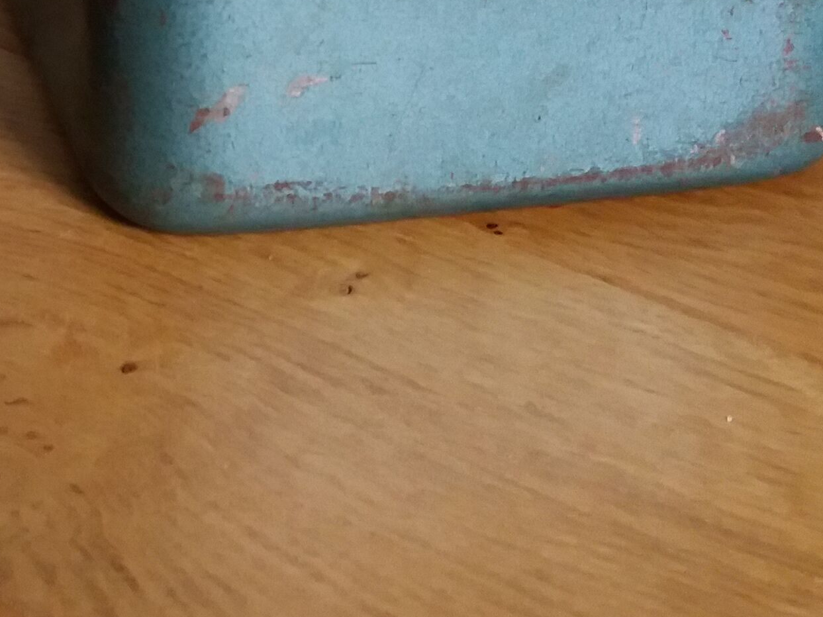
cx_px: -32
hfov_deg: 20.3
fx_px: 2211
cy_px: 21
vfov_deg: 15.6
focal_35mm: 93
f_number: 1.9
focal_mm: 3.7
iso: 200
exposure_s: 1/17
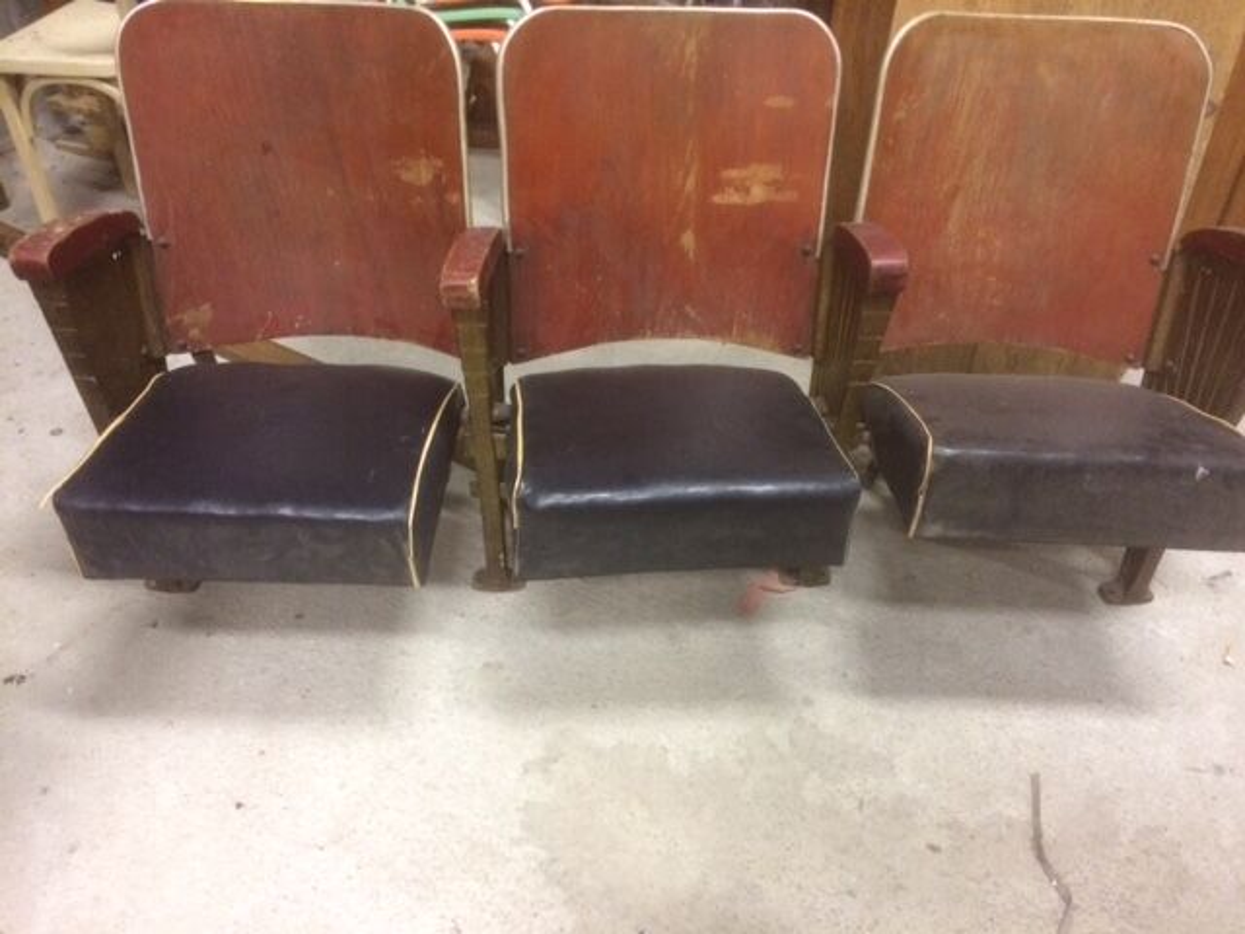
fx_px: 1043
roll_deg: -3.0
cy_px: 467
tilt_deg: -39.9
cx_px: 622
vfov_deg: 48.2
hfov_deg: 61.7
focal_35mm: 29
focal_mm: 4.15
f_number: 2.2
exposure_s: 1/17
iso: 320
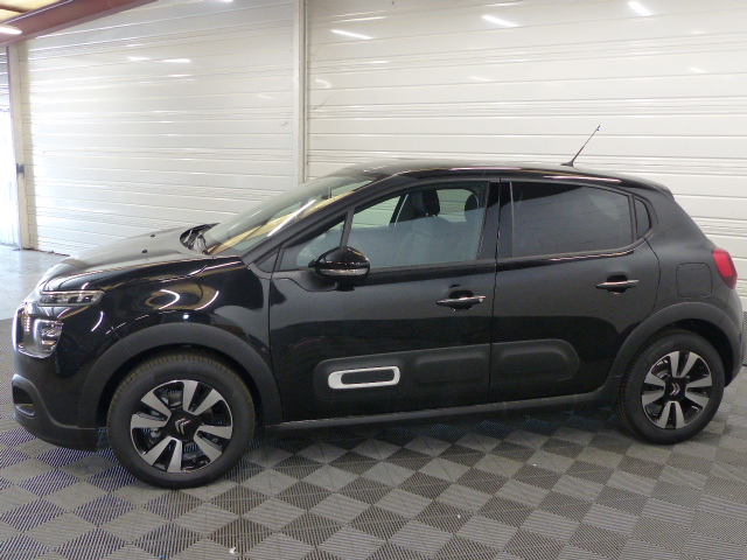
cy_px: 280
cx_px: 374
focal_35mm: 30
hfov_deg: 60.0
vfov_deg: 46.8
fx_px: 647
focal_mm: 5.3
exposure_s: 1/40
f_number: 2.8
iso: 400
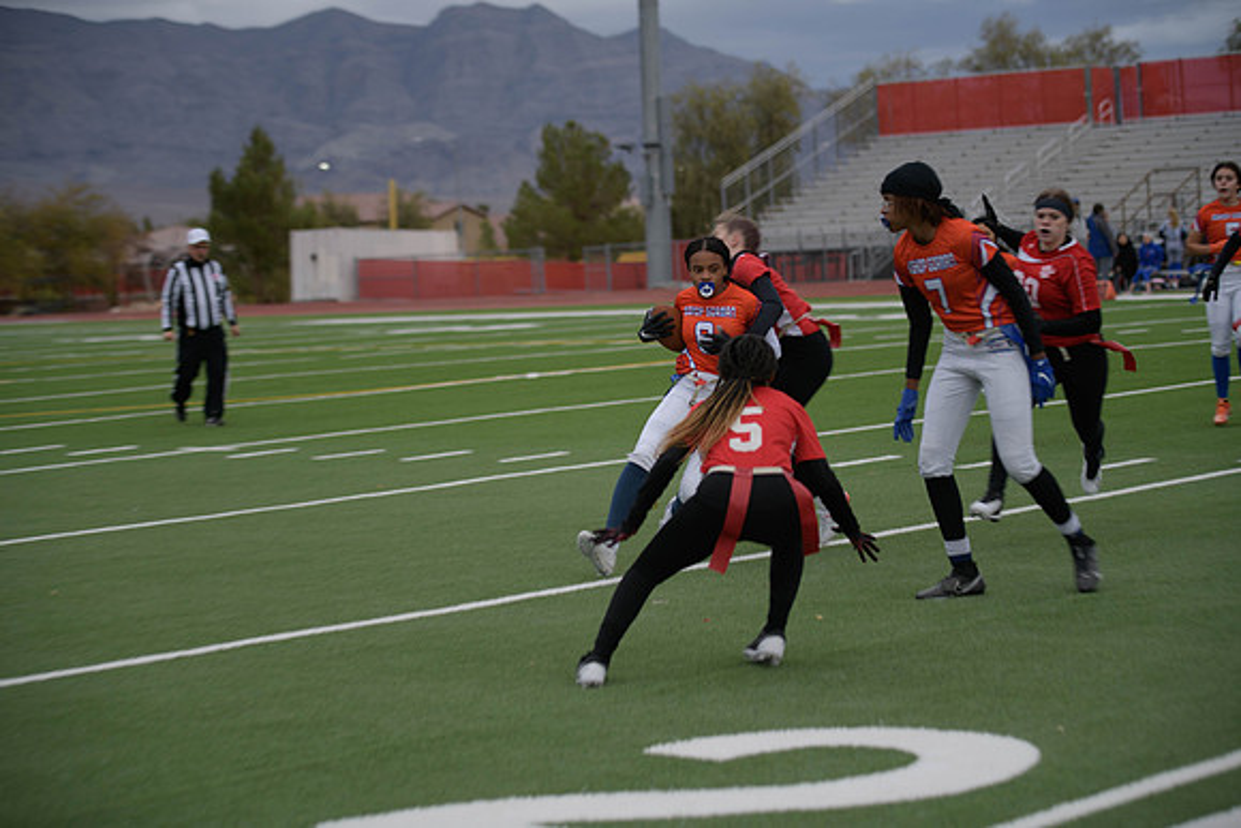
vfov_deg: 13.7
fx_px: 3448
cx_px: 620
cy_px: 414
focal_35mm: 100
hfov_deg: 20.4
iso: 160
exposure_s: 1/200
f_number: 2.8
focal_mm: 100
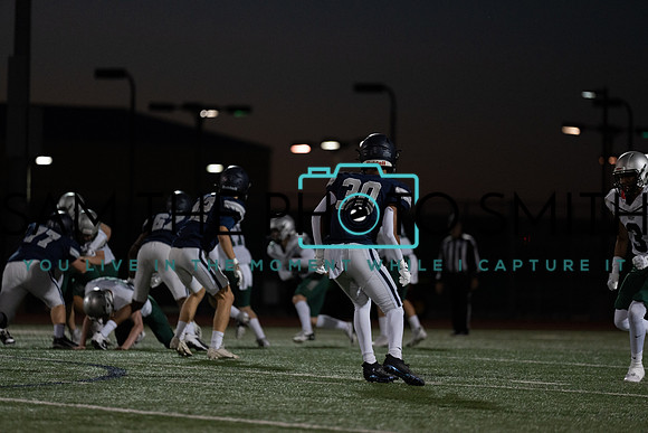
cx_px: 324
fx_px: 3601
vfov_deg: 6.9
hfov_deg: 10.3
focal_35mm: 200
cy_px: 216
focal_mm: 200
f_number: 2.8
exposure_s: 1/1000
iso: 3200
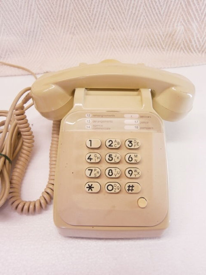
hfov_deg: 53.1
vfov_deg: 67.3
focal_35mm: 26
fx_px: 206
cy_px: 138
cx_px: 103
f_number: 2.8
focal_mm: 4.7
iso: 80
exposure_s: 1/30
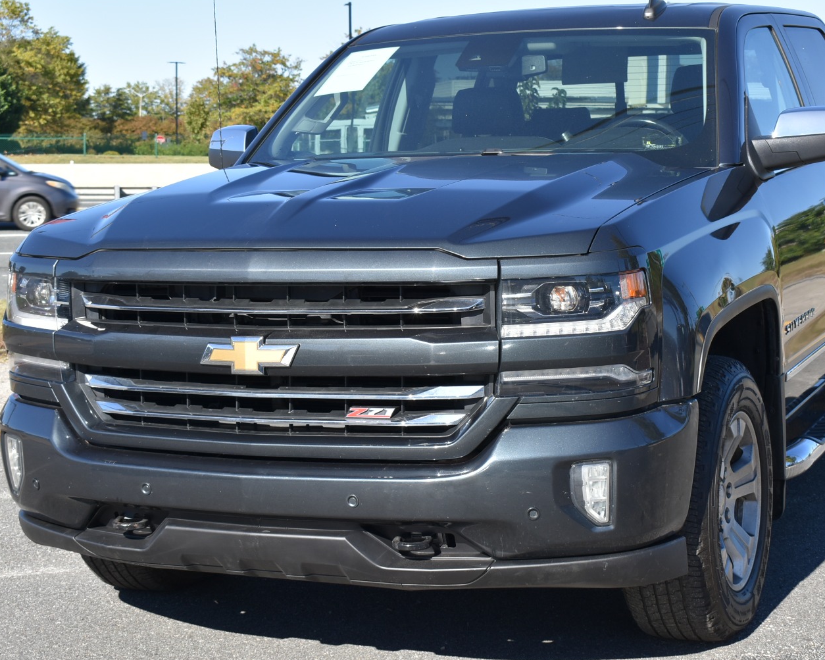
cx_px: 470
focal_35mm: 69
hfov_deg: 27.5
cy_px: 317
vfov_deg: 22.2
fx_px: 1685
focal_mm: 38
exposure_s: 1/250
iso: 200
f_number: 8
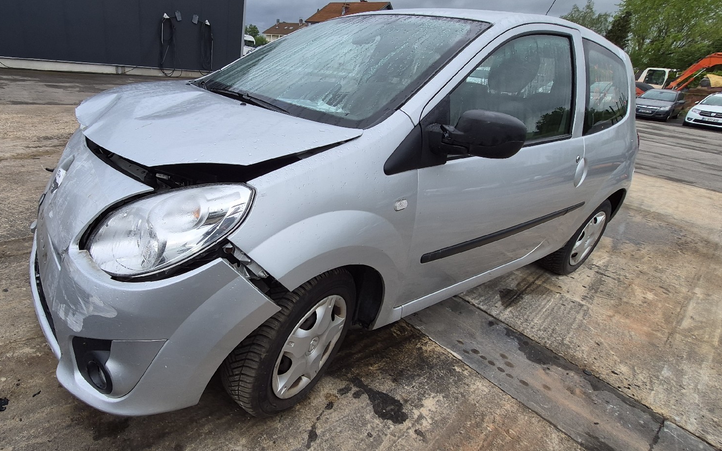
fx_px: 354
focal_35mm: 18
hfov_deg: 89.2
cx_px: 270
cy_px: 217
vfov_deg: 65.0
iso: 40
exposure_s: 1/476
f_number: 2.2
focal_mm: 1.74
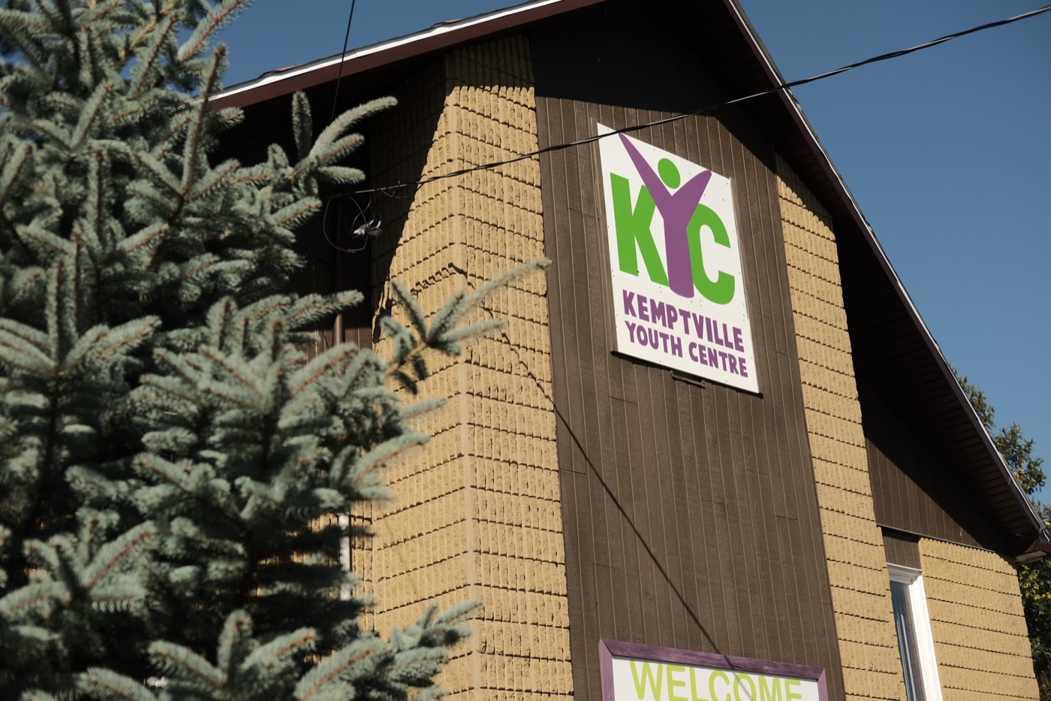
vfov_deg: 25.5
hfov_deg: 37.5
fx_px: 1547
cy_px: 350
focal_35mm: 53
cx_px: 526
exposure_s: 1/2000
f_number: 4
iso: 200
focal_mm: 35
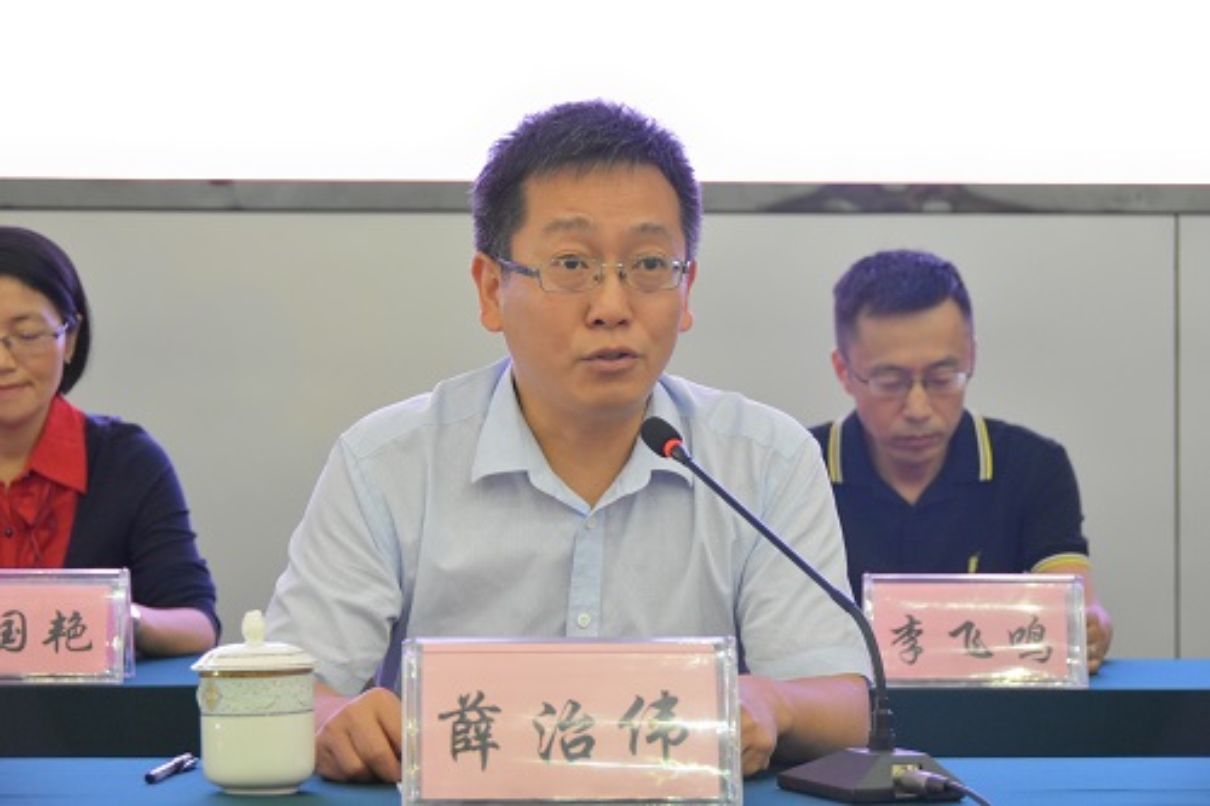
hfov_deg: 20.9
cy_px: 403
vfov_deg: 14.0
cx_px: 605
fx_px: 3276
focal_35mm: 98
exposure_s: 1/100
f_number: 5
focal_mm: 65
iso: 4000
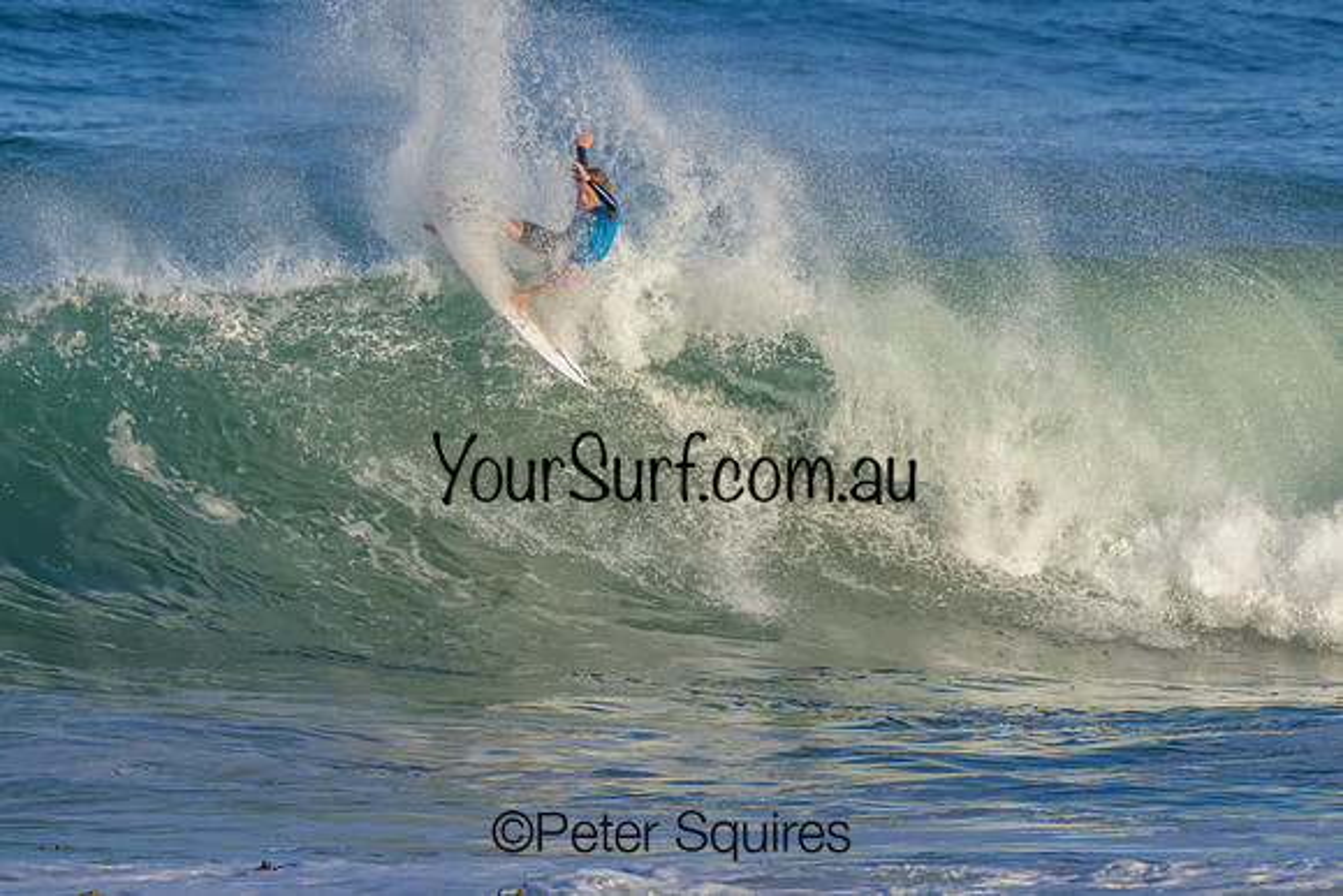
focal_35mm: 910
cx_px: 624
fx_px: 33961
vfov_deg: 1.5
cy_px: 439
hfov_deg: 2.3
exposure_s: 1/3200
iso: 1400
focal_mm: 850
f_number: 11
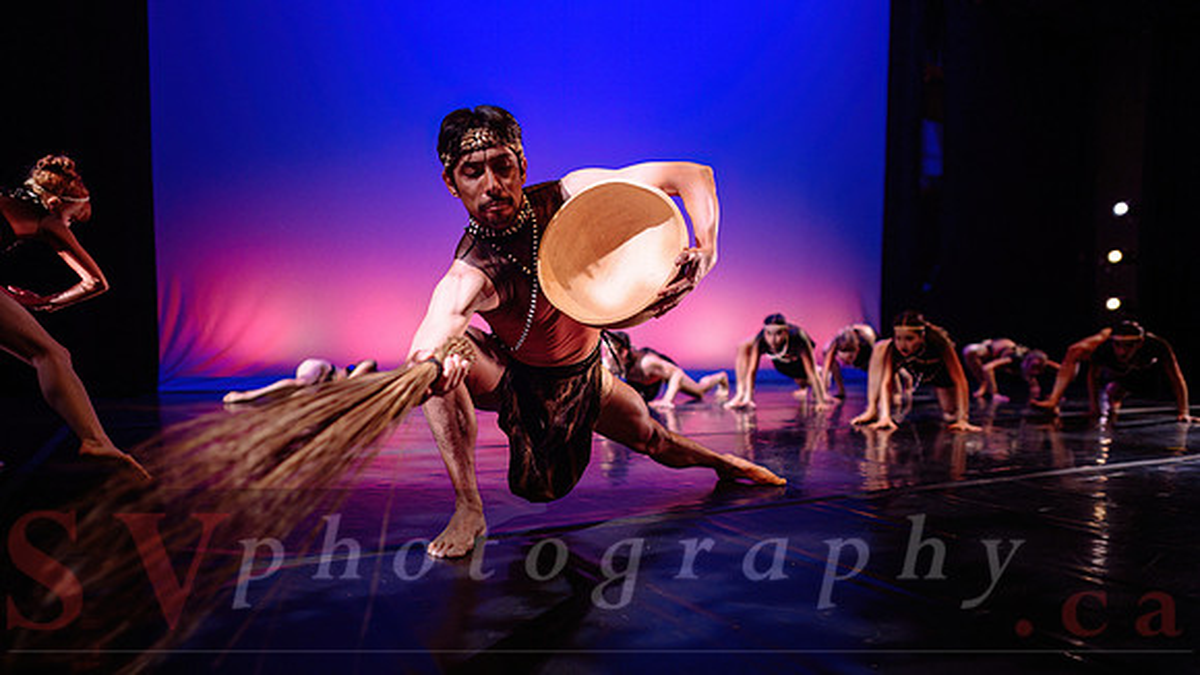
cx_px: 600
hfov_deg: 73.8
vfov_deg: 45.5
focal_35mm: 25
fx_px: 800
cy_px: 400
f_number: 1.4
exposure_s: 1/500
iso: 1000
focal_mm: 24
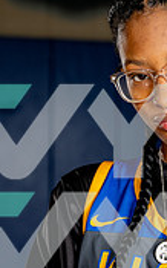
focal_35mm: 147
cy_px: 240
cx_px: 169
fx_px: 1073
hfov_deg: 8.8
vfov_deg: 14.1
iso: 160
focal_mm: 56
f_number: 4
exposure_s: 1/250
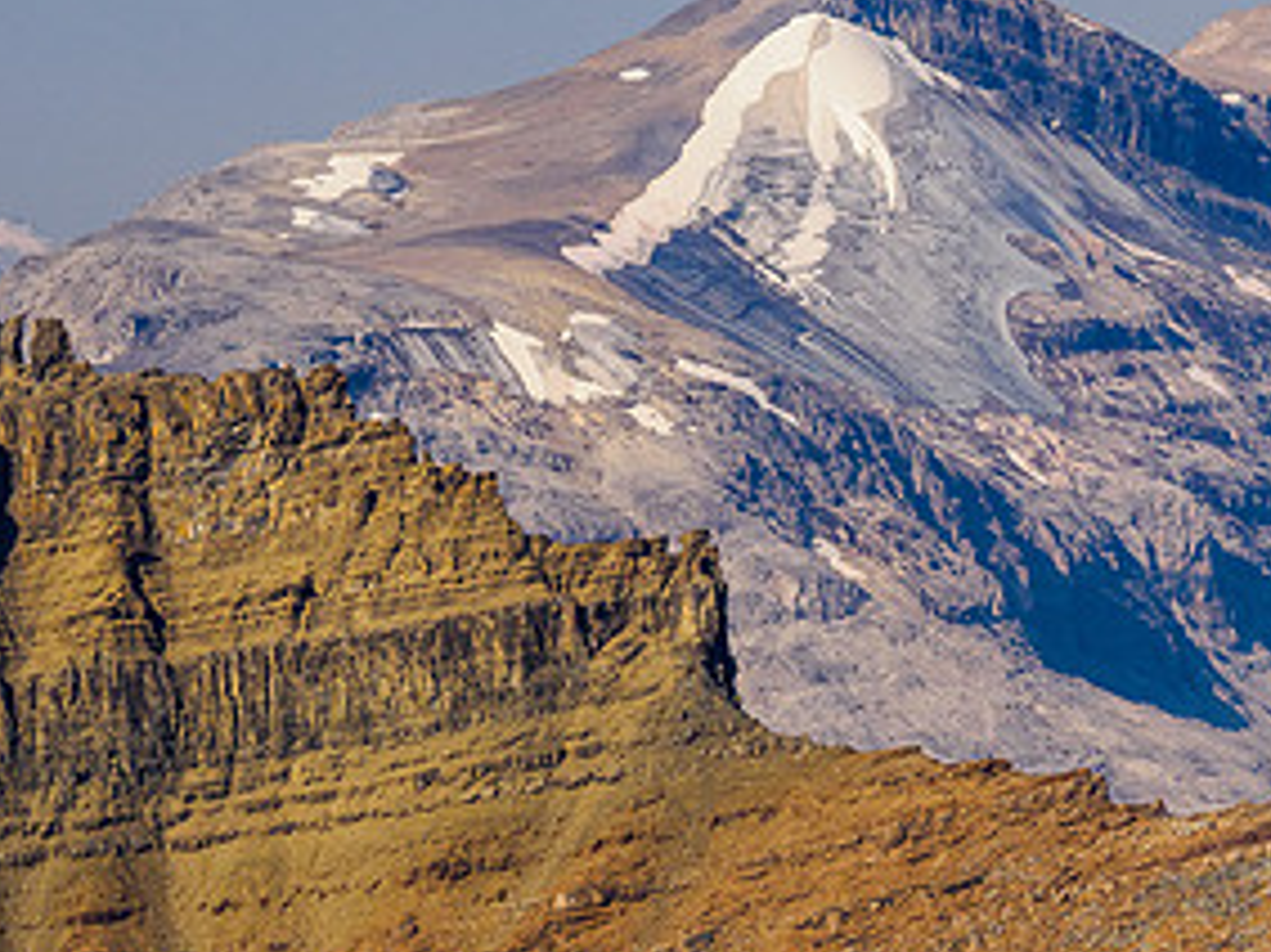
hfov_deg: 6.2
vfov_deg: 4.6
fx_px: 11744
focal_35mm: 320
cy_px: 344
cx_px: 1195
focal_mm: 78
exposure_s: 1/250
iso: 200
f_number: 8
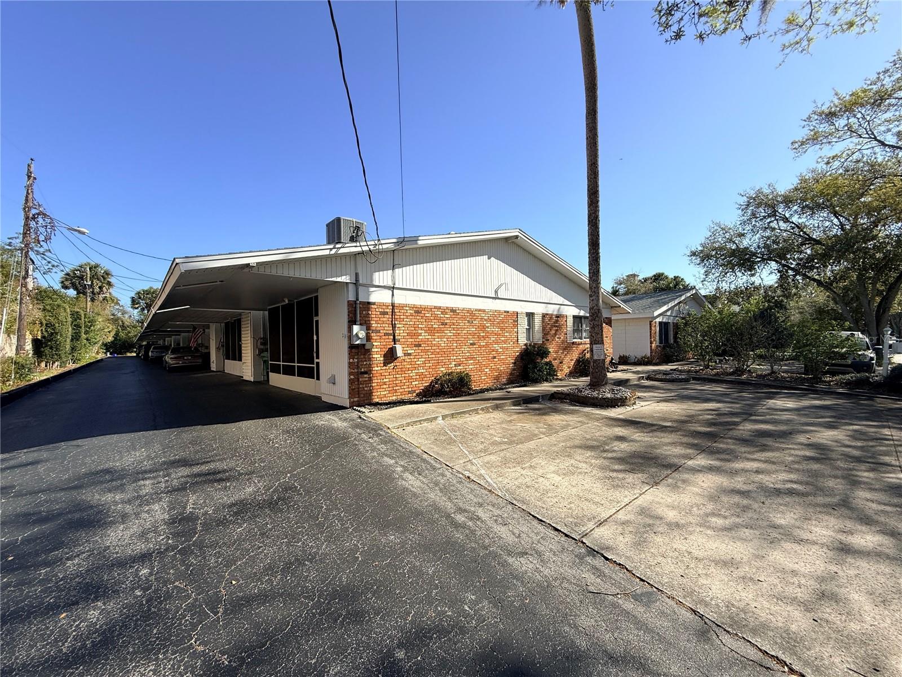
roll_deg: +1.7
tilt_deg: +1.3
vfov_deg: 85.7
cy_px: 338
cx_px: 451
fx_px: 365
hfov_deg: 102.1
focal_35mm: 14
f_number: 2.2
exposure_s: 1/2024
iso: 50
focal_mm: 2.22
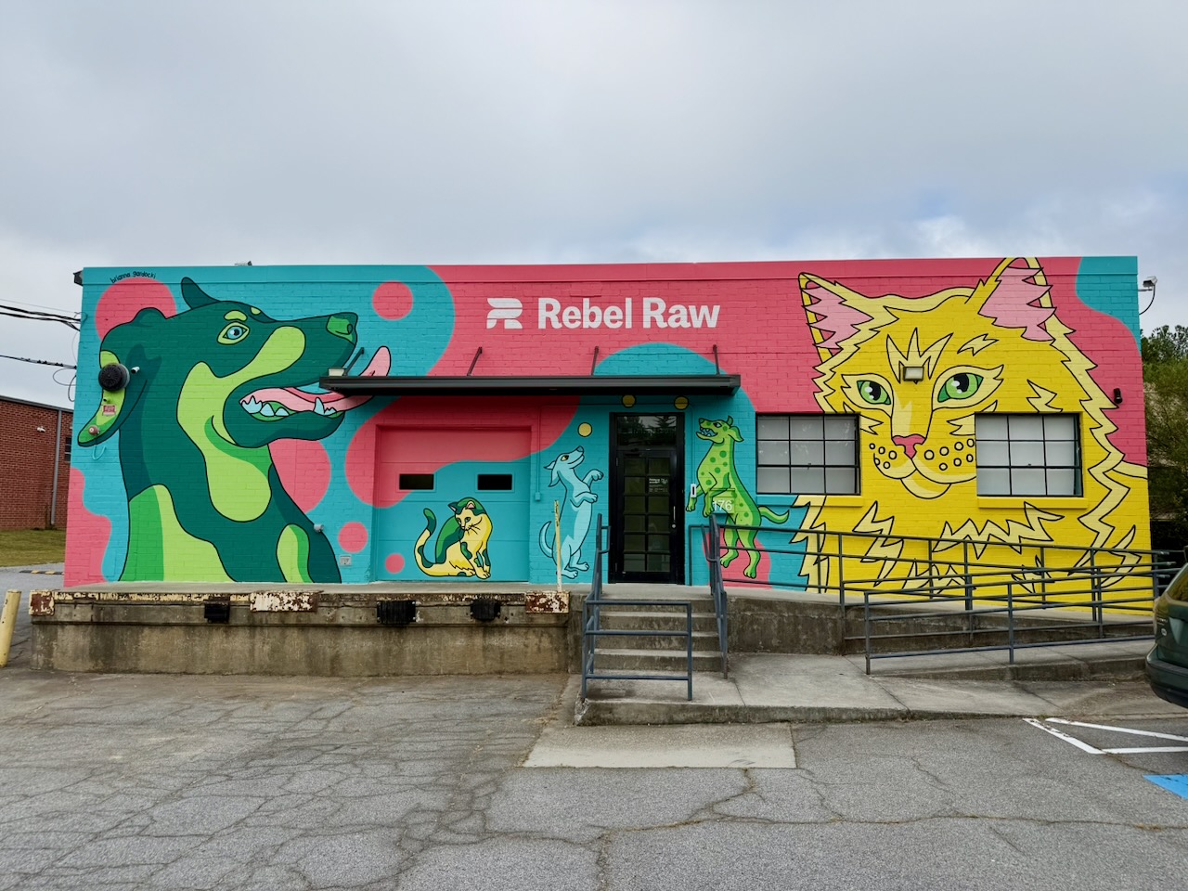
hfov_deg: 71.6
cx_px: 594
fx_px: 824
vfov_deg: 56.8
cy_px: 446
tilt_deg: +4.8
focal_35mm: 24
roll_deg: -0.3
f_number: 1.78
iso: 80
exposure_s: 1/4405
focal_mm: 6.76
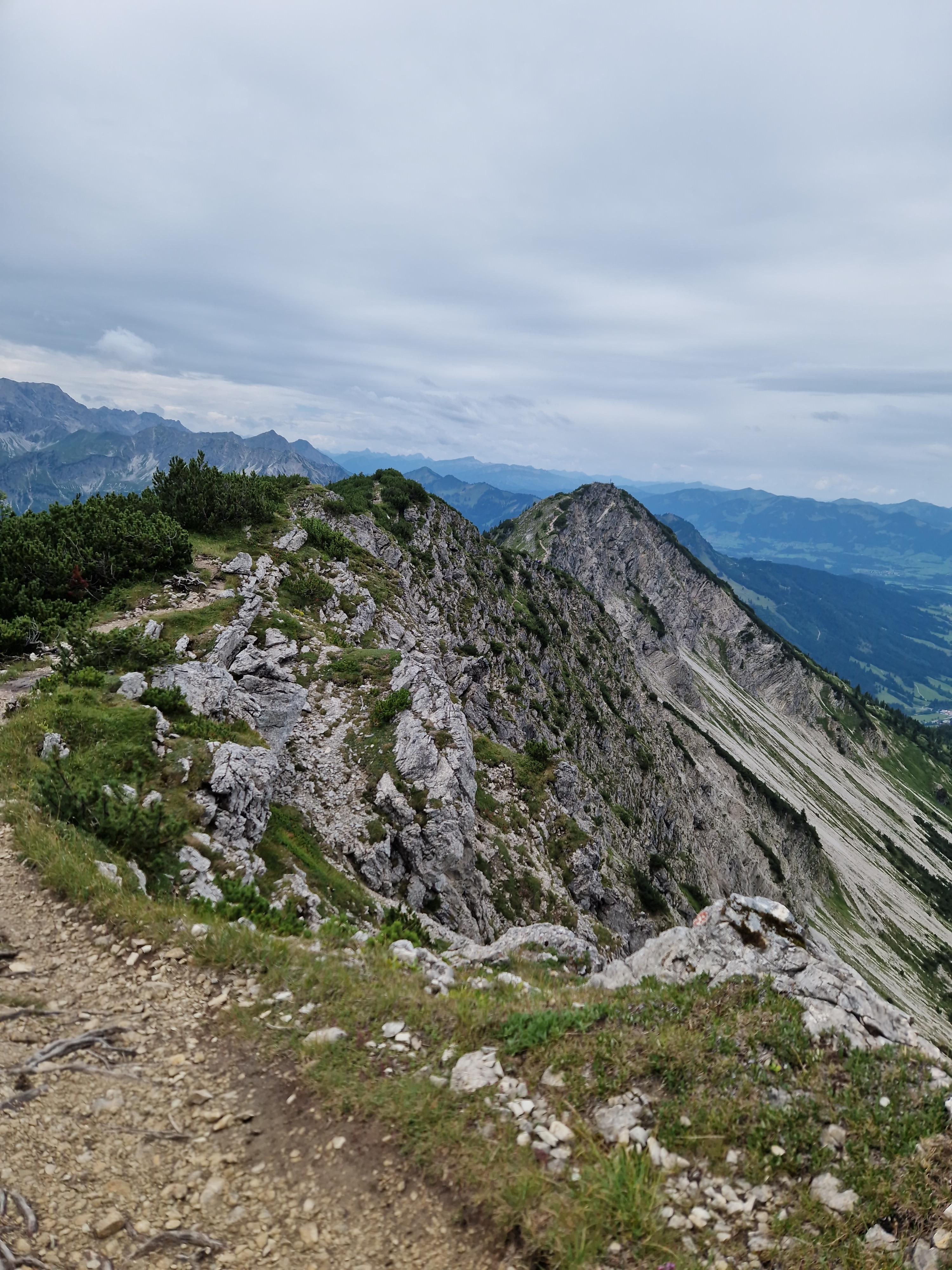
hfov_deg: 58.9
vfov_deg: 73.9
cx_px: 476
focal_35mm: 23
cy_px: 635
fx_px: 843
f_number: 1.8
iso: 50
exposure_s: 1/19231
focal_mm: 5.4
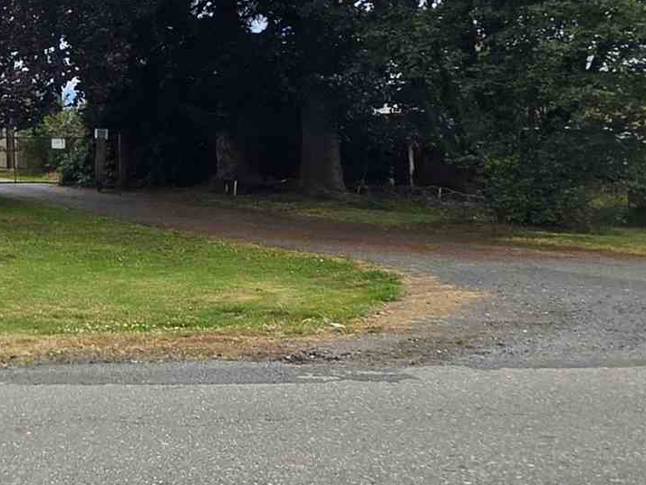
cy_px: 165
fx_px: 1045
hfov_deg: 25.6
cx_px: -328
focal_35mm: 56
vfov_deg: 26.0
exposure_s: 1/2000
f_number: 1.9
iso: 32
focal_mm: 2.2
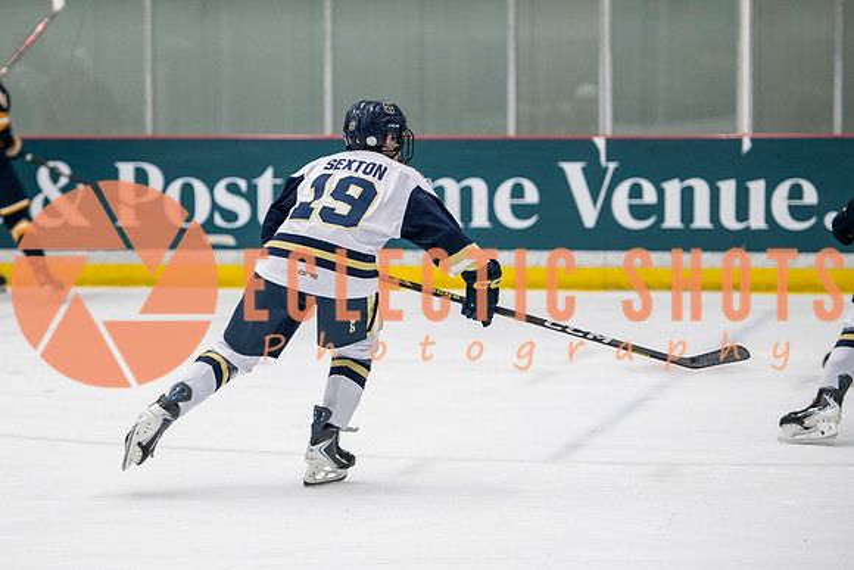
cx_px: 325
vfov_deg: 8.0
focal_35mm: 172
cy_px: 233
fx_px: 4080
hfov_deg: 11.9
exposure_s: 1/640
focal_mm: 130
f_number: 3.2
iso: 2000
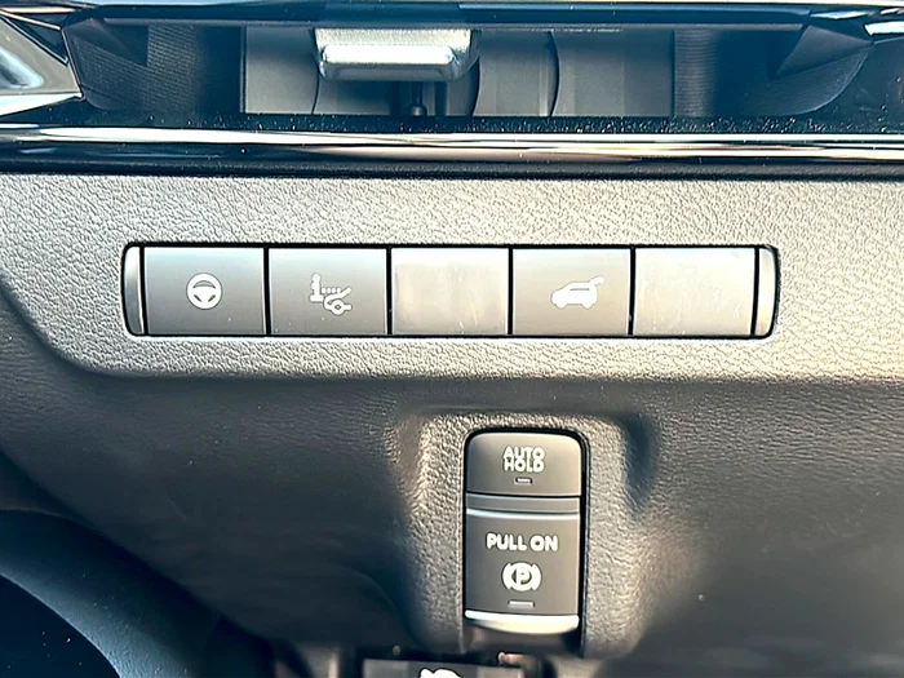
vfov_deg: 37.7
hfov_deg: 49.0
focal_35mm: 38
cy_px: 339
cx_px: 452
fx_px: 992
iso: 125
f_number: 1.78
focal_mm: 6.86
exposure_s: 1/40
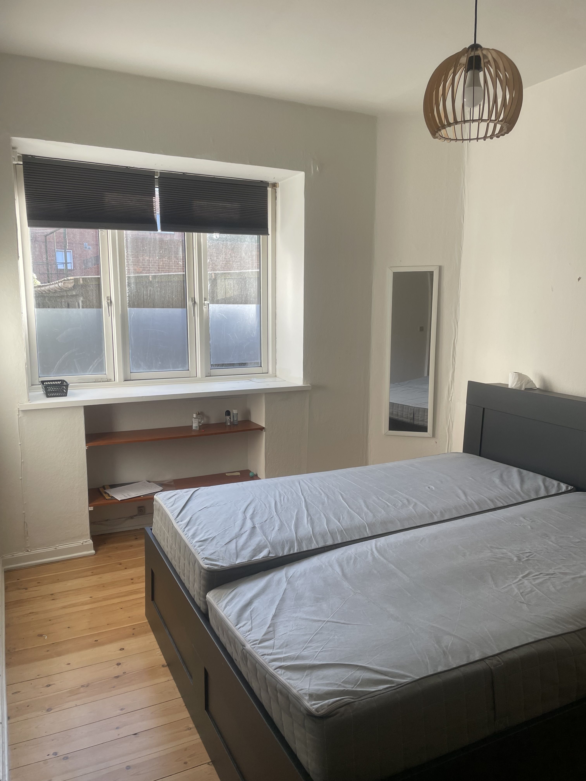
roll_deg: -0.1
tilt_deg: -8.7
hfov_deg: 53.1
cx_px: 293
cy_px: 390
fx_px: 587
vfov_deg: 67.3
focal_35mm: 26
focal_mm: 4.2
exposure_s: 1/121
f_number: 1.6
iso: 32
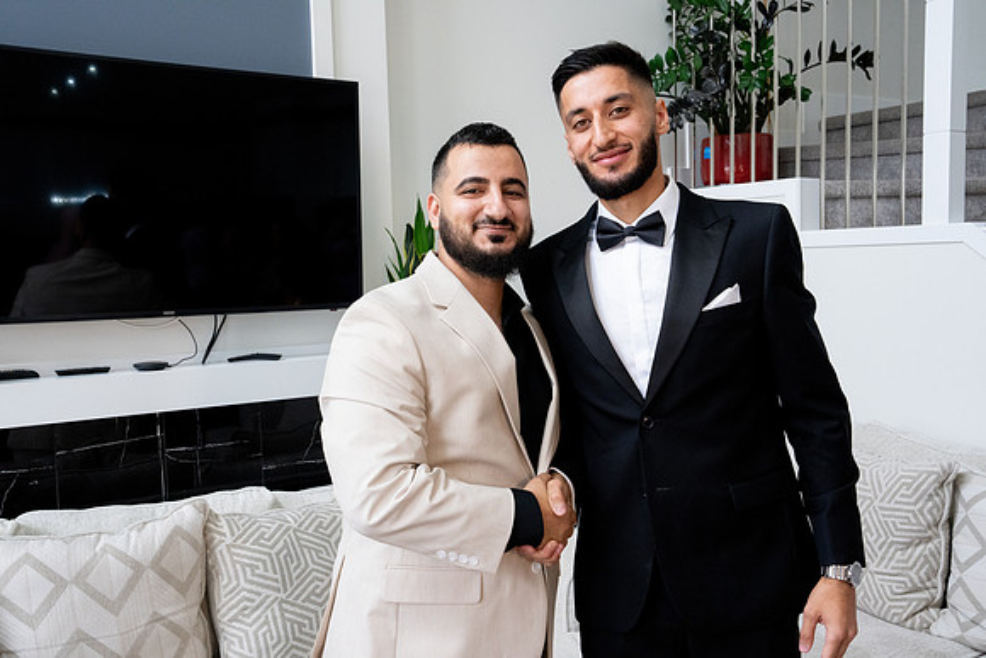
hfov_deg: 54.4
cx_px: 493
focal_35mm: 35
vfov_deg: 37.9
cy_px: 329
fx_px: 959
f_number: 9
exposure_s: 1/160
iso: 5000
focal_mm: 35
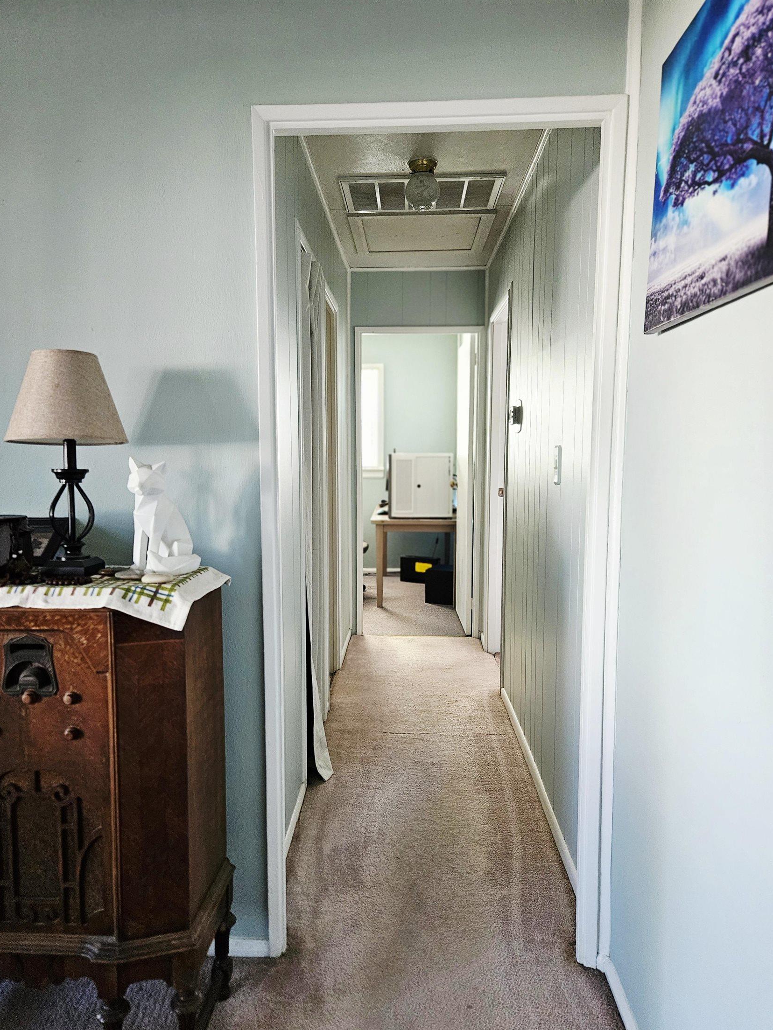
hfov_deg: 56.8
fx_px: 715
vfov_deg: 71.6
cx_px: 378
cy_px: 534
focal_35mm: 24
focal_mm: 5.4
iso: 640
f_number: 1.8
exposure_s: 1/120
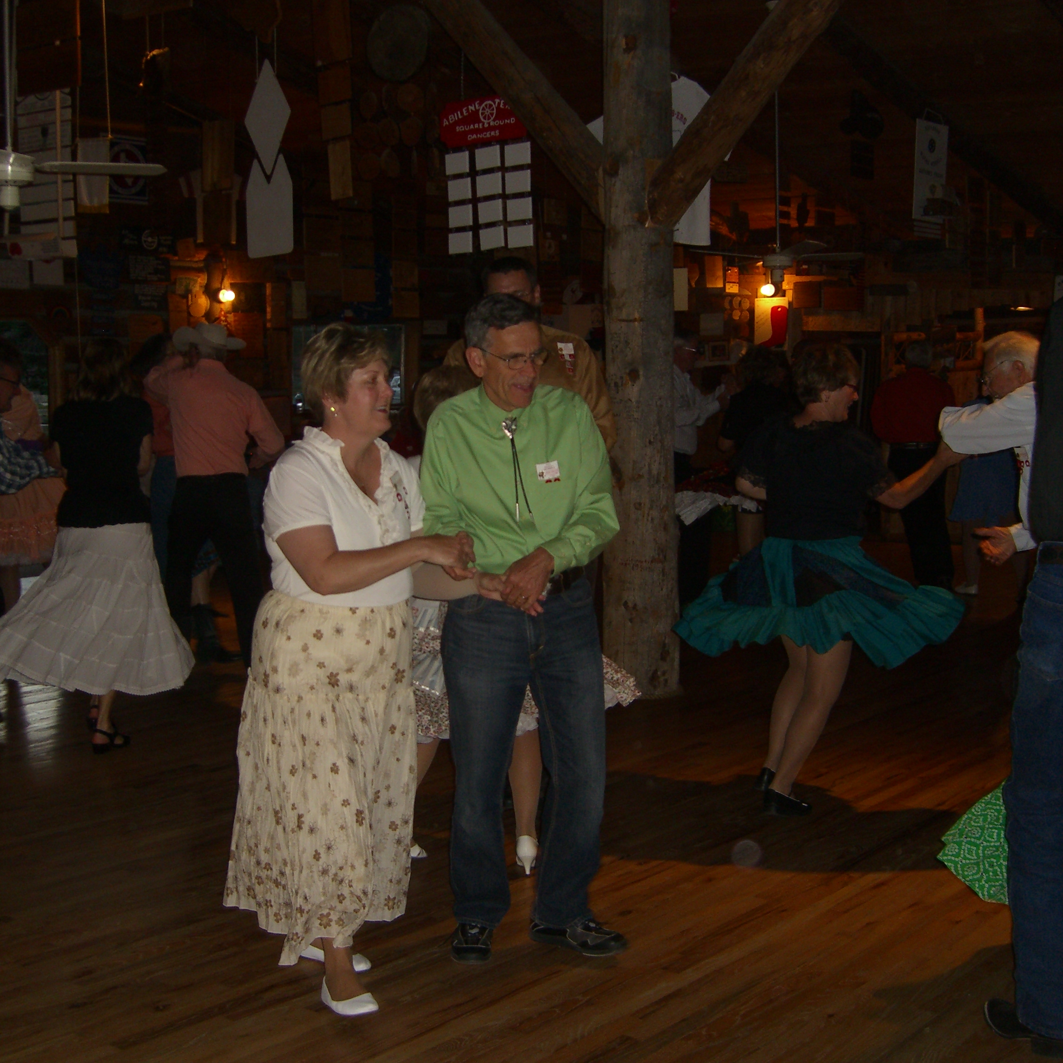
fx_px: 1563
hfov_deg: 37.5
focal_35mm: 45
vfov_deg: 37.6
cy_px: 531
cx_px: 493
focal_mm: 7.9
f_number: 2.8
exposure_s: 1/60
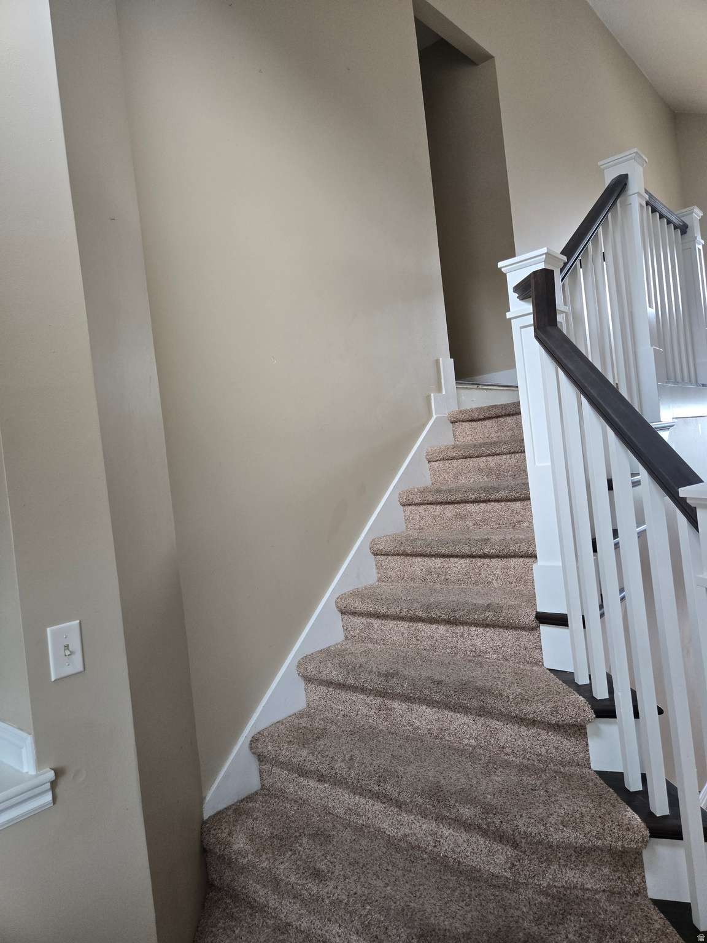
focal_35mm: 23
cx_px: 354
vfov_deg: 73.9
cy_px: 472
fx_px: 626
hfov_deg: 58.9
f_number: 1.8
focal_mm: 5.4
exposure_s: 1/120
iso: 200
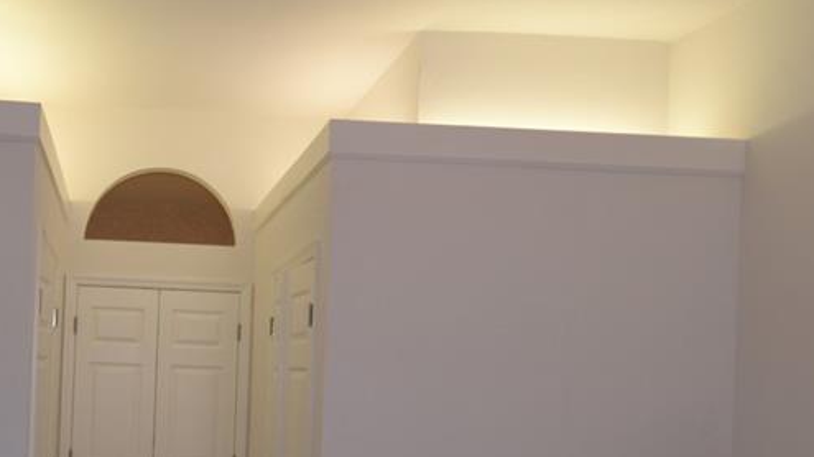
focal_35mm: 39
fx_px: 841
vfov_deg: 29.4
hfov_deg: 47.8
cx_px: 127
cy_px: 396
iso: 400
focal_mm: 12
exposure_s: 1/100
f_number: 5
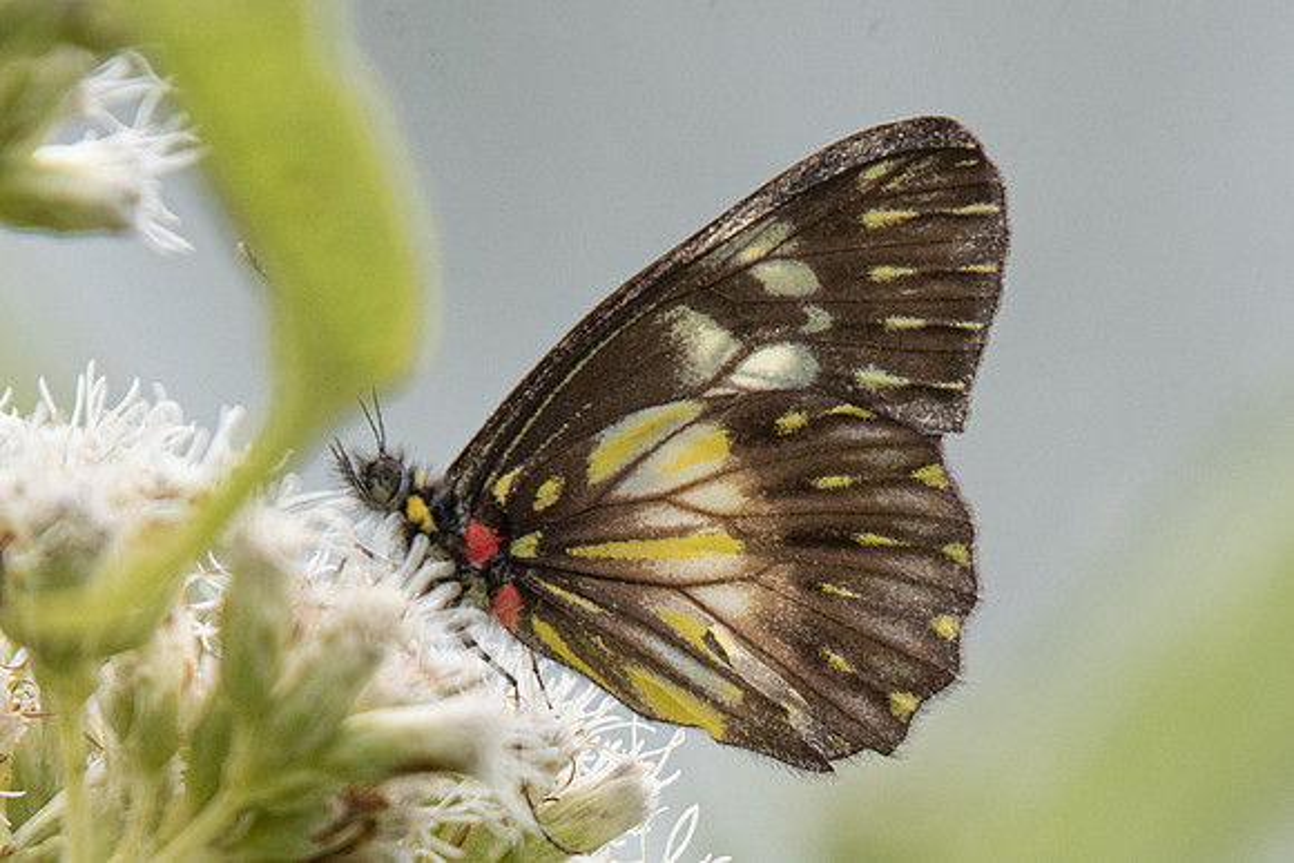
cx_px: 750
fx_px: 41782
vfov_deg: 1.2
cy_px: 898
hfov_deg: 1.8
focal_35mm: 1162
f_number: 8
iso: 1000
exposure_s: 1/1250
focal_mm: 400
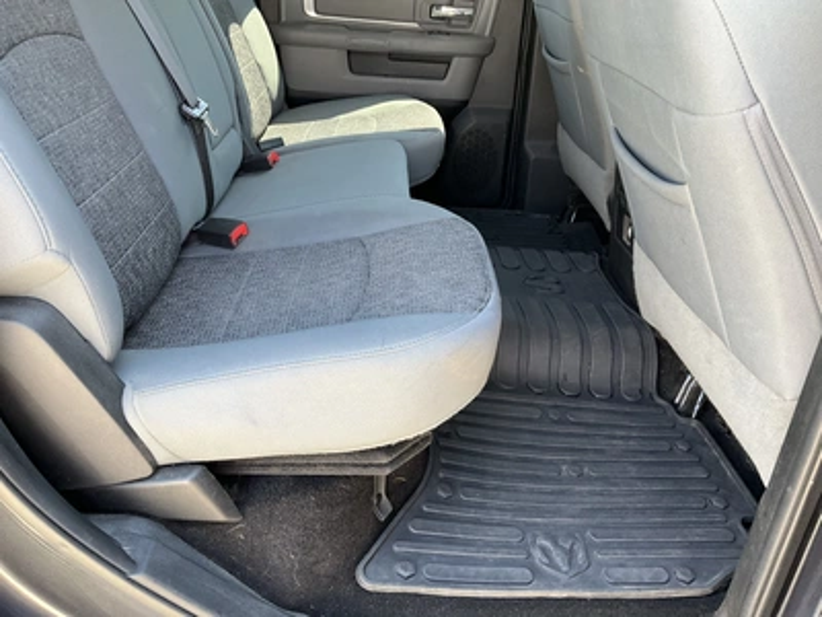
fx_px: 689
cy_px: 308
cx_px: 411
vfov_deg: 48.2
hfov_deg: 61.7
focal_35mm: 29
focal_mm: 3
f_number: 1.8
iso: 64
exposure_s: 1/101
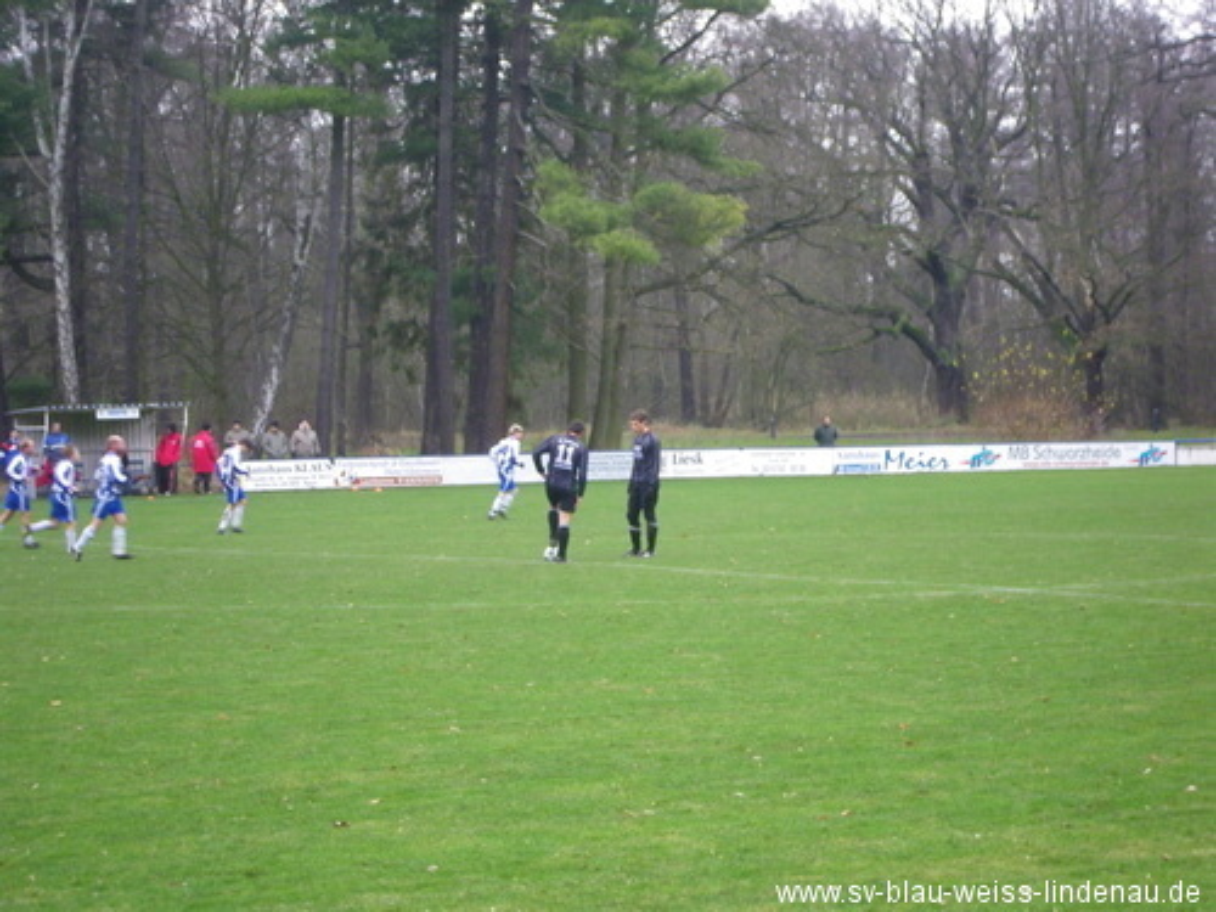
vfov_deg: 15.9
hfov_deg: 21.1
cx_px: 608
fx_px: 3267
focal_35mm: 93
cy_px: 456
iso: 250
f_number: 5.3
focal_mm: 16.5
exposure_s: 1/50
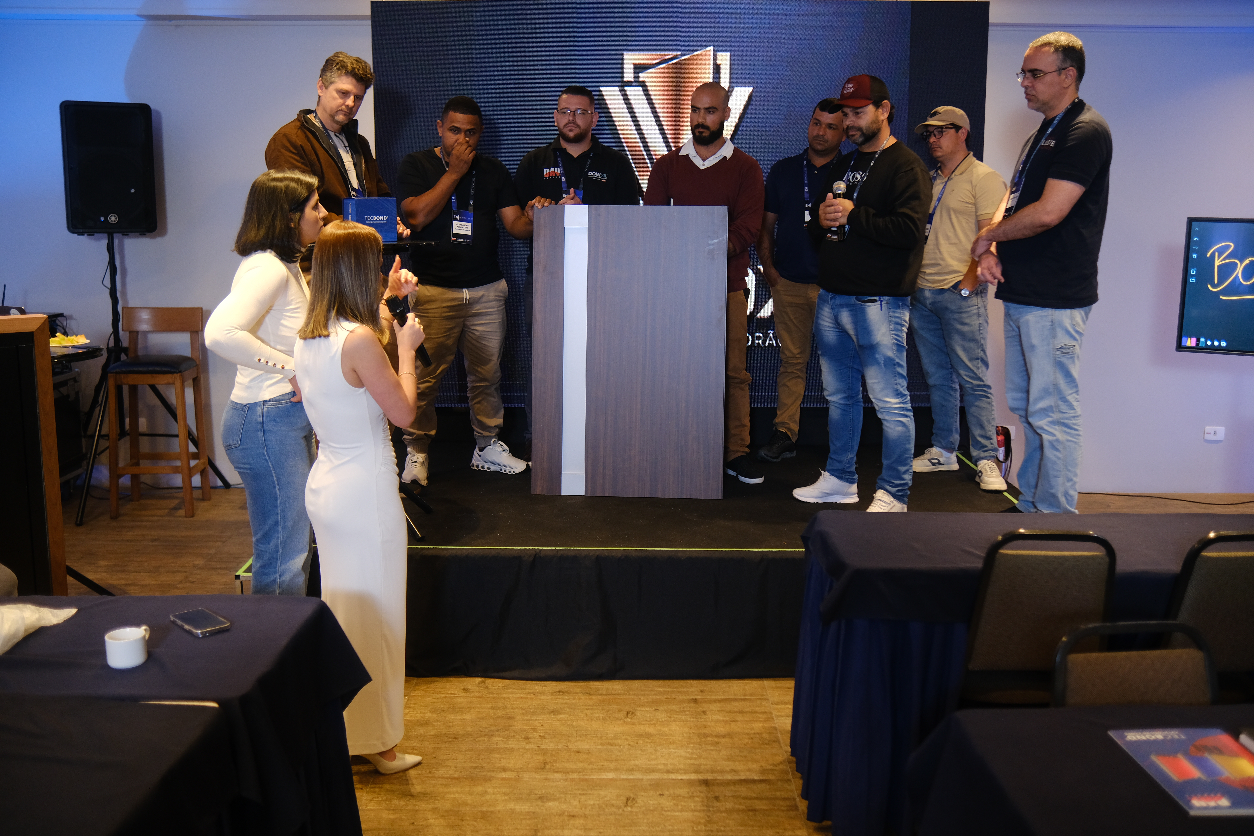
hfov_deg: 54.4
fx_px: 1219
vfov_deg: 37.9
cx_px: 627
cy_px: 418
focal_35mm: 35
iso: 1000
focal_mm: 23
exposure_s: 1/160
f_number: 1.8
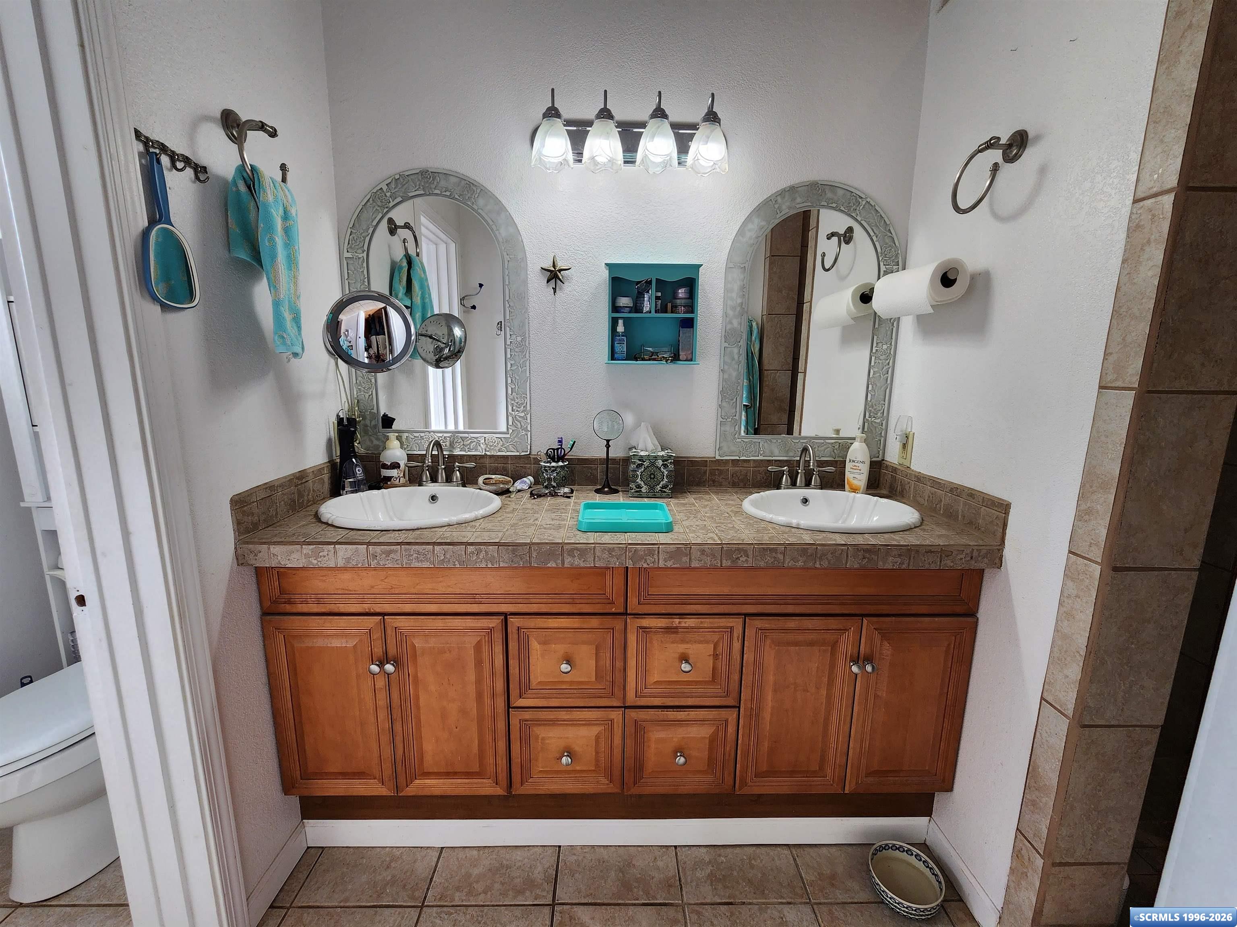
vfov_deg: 89.9
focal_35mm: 13
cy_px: 464
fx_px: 465
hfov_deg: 106.2
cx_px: 618
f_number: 2.2
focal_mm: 2.2
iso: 100
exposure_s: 1/120
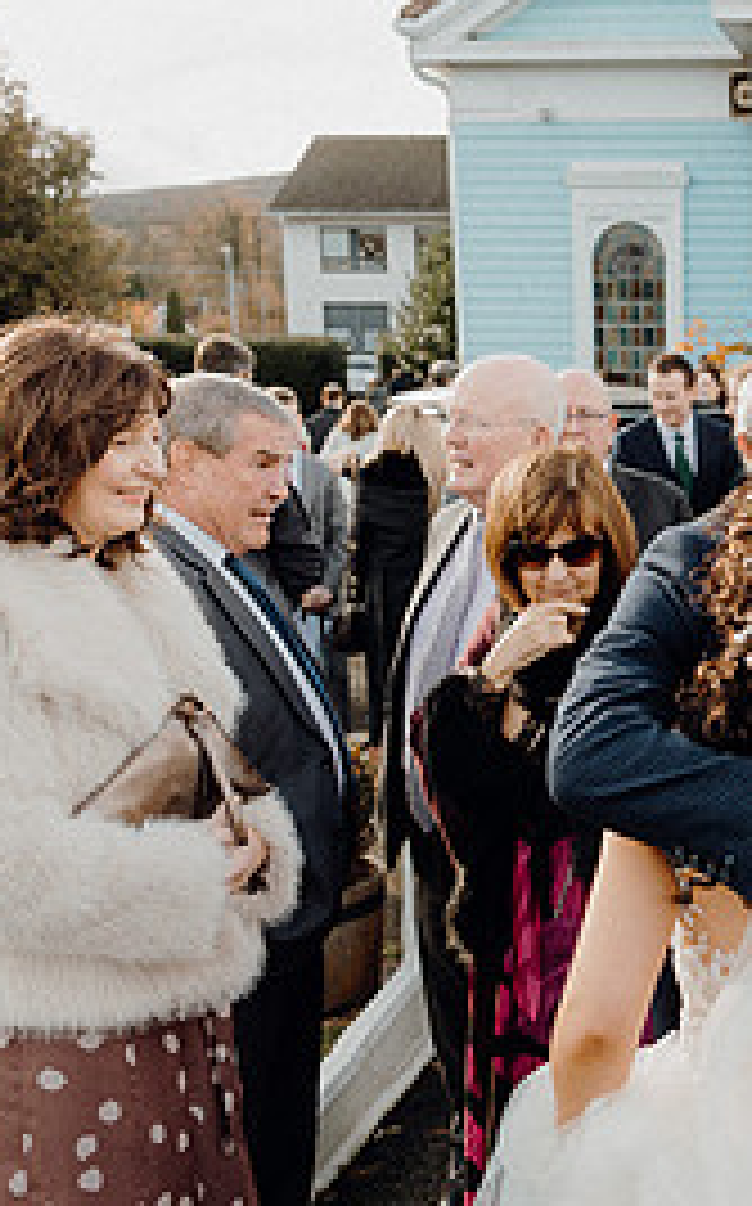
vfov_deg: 37.9
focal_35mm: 53
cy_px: 781
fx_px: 1742
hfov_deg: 23.0
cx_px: 811
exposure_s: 1/400
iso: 160
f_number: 3.5
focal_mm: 24
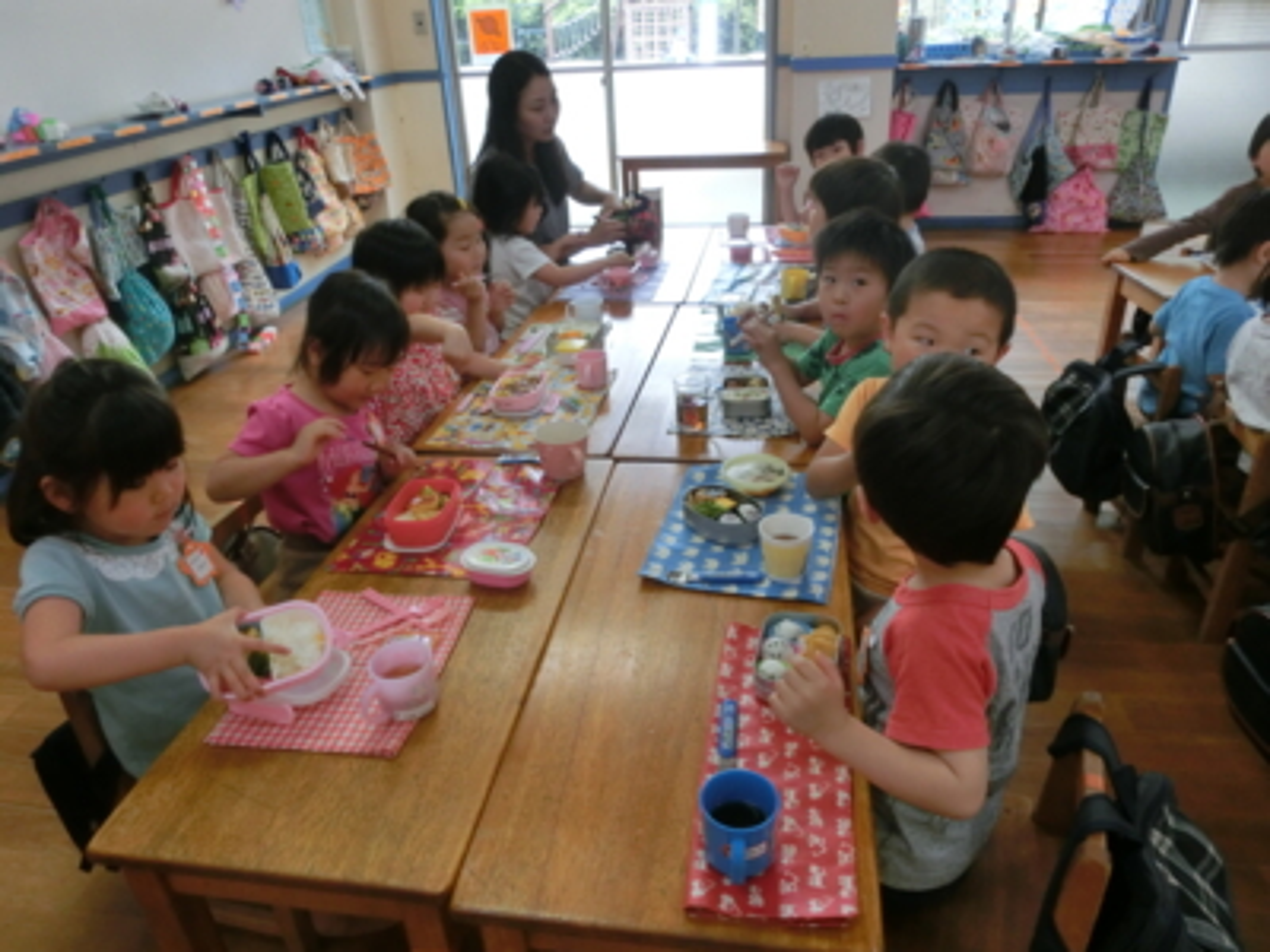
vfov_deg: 56.8
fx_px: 881
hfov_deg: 71.6
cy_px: 476
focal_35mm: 24
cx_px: 635
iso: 160
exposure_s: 1/125
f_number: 3
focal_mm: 4.24
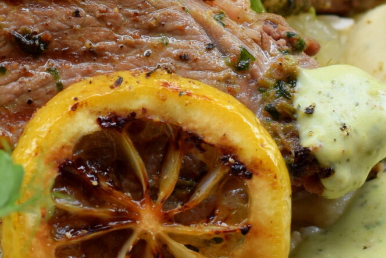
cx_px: 74
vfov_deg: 4.8
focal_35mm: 289
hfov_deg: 7.1
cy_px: 11
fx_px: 3099
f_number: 6.3
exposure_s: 1/160
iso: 400
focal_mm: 50
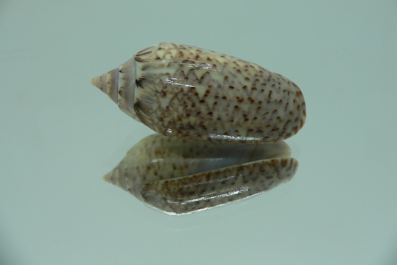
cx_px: 197
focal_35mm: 37
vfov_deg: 35.9
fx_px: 408
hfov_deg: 51.9
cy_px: 118
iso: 80
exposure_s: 1/60
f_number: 2.8
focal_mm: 4.6
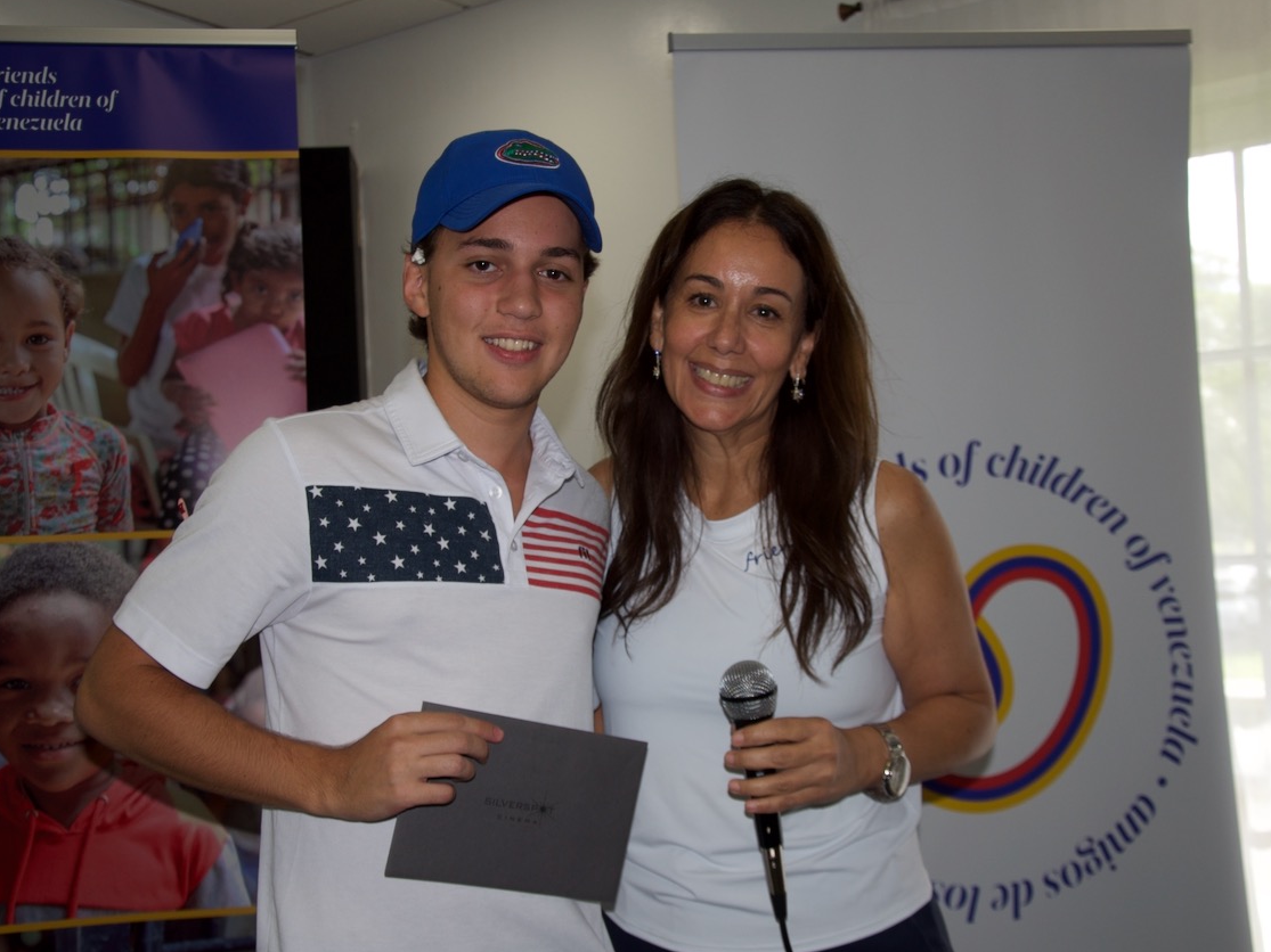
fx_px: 1579
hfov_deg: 43.9
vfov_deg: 33.6
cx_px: 650
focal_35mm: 43
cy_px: 473
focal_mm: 26
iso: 200
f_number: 4
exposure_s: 1/60
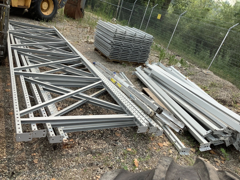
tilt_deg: -21.0
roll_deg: -17.4
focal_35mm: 31
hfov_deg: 58.4
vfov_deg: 45.4
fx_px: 215
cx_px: 120
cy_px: 90
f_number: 2.4
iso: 25
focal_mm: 3.3
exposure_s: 1/959
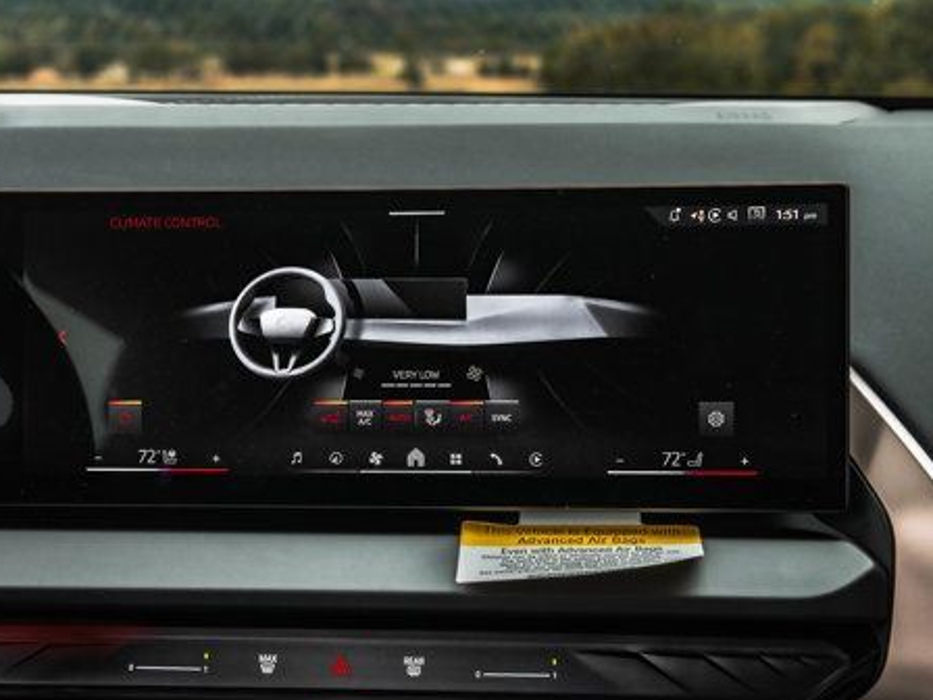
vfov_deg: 22.2
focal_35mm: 66
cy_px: 409
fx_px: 1779
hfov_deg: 29.4
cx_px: 404
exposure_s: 1/200
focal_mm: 48
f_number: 7.1
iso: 640
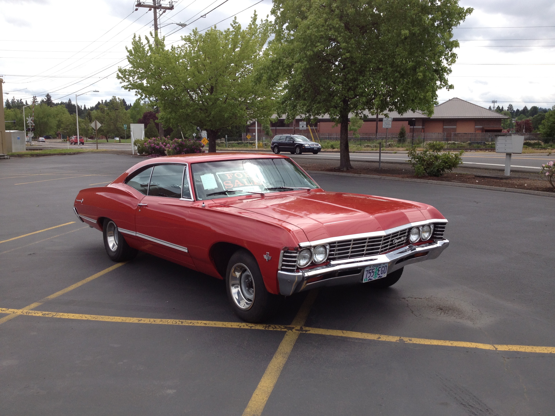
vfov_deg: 40.7
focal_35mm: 35
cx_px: 278
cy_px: 208
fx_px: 561
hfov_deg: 52.6
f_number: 2.4
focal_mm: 4.28
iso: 64
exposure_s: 1/1151
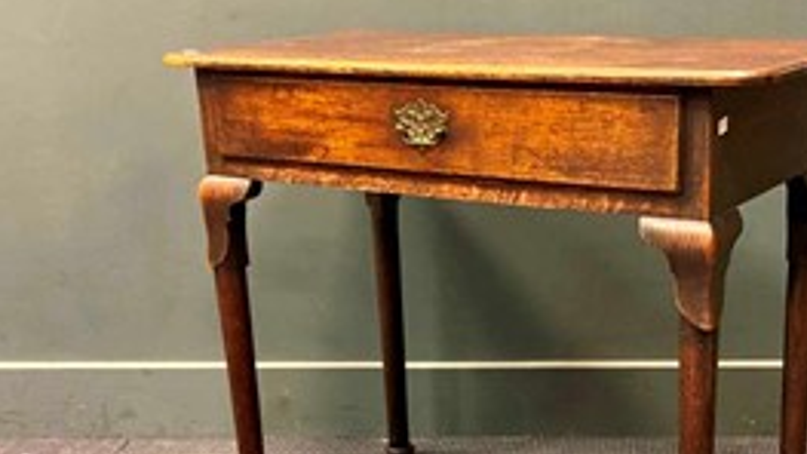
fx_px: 1241
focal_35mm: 58
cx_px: 537
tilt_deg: -18.2
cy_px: 356
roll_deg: +1.7
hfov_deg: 35.7
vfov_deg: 20.5
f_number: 1.8
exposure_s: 1/33
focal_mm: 3.99
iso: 320
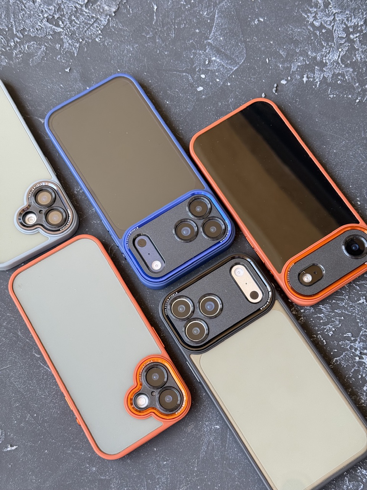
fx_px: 679
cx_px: 184
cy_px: 245
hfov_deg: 30.3
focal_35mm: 48
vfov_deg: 39.7
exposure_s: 1/141
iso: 100
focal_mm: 6.76
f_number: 1.78
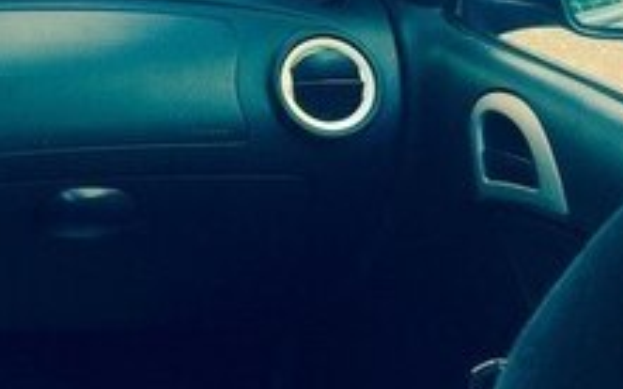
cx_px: -299
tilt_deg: -15.0
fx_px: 1562
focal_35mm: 92
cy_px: 7
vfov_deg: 14.0
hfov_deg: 19.7
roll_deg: -0.6
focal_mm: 4.15
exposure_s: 1/100
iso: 32
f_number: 2.2
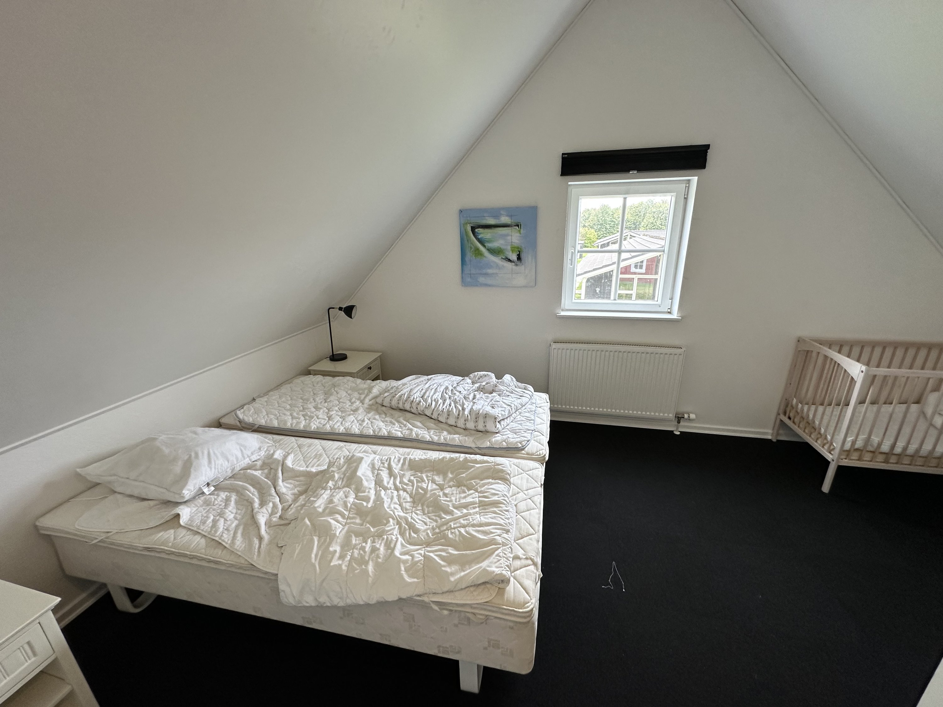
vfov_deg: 85.7
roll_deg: +0.9
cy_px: 354
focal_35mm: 14
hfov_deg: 102.1
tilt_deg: -18.5
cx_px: 472
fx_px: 381
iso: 160
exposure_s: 1/100
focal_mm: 2.22
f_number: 2.2
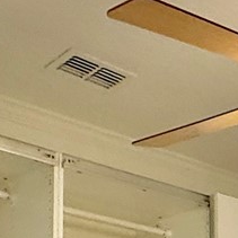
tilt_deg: +3.0
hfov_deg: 17.8
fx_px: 731
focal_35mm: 94
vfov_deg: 16.1
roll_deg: +0.2
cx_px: 262
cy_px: 404
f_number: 2.2
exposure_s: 1/120
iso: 400
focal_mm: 2.22
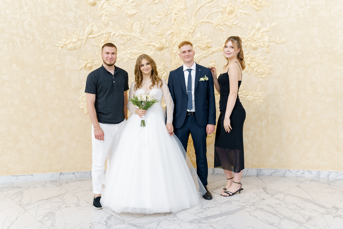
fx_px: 346
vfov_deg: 36.6
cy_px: 114
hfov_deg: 52.8
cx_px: 172
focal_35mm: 36
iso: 250
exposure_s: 1/125
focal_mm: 35
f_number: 5
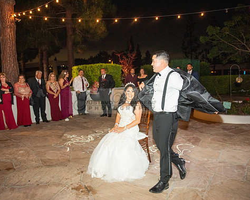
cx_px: 115
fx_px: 229
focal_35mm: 31
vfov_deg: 47.1
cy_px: 101
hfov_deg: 57.1
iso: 1250
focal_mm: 27
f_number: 2.8
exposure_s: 1/125
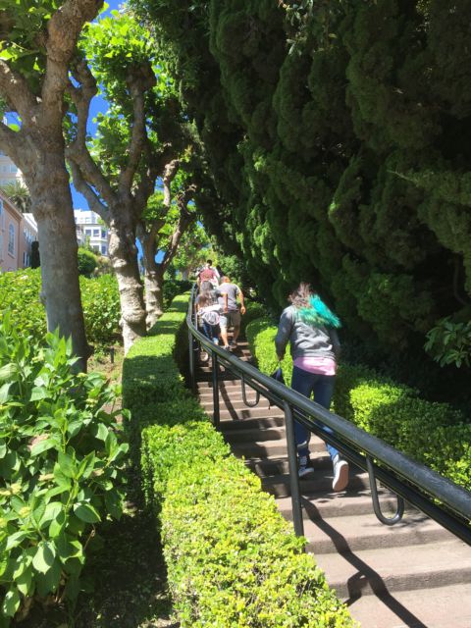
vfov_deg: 61.7
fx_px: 526
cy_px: 314
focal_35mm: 29
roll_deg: +1.6
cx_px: 236
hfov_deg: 48.2
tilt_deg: +10.1
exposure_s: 1/460
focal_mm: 4.15
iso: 25
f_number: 2.2
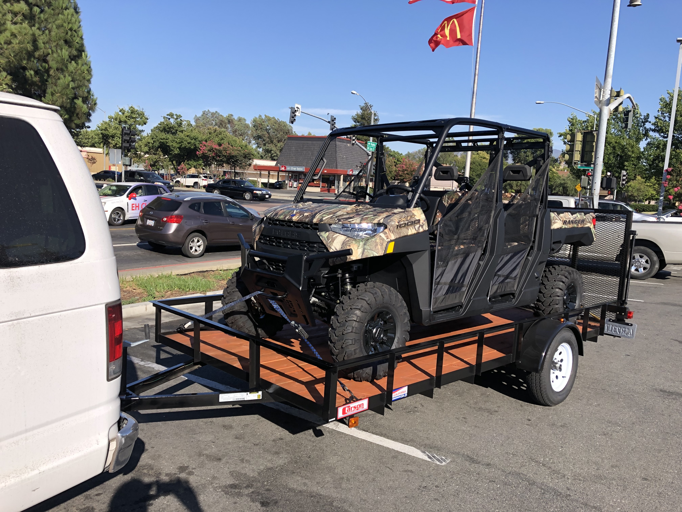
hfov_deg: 63.4
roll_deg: -4.2
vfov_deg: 49.7
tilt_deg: -8.7
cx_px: 341
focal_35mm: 28
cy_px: 256
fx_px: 552
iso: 20
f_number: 1.8
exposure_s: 1/1548
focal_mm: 3.99
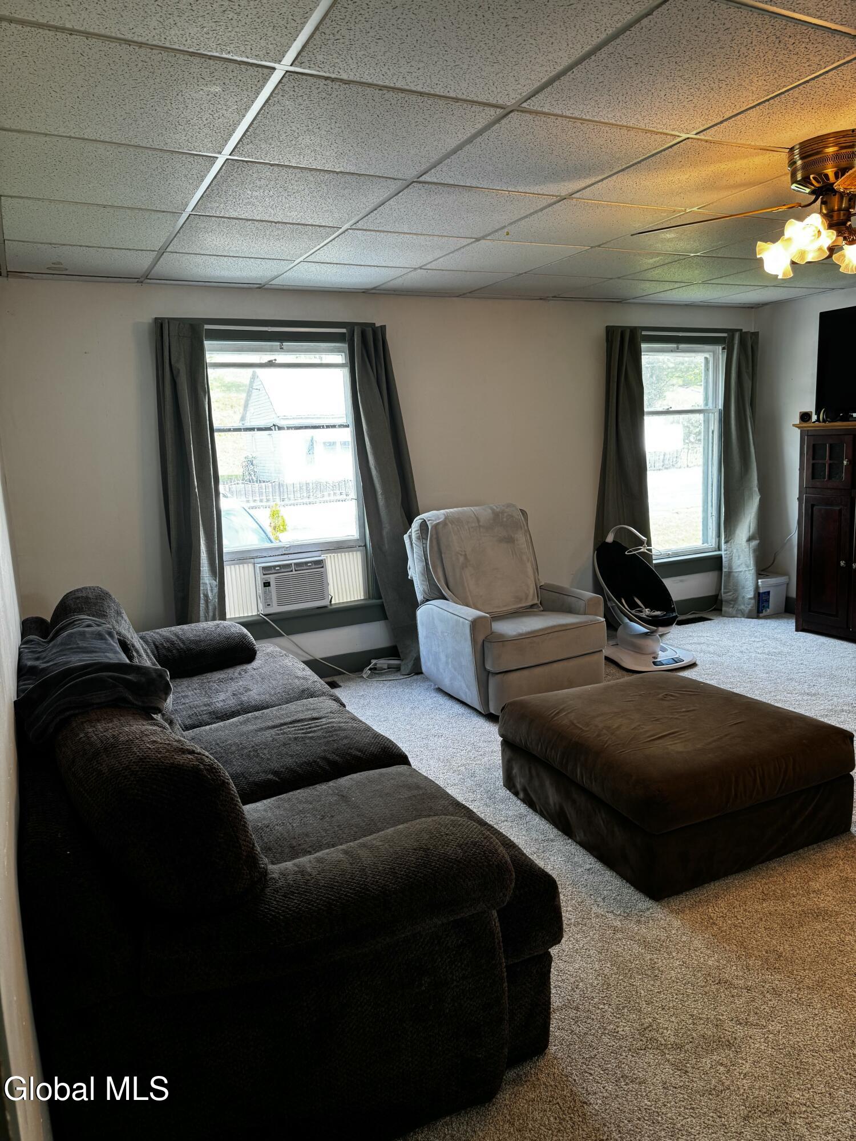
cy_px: 570
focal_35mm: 24
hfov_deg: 56.8
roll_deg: +3.4
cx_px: 428
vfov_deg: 71.6
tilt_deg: -10.3
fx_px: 791
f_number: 1.78
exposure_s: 1/120
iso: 125
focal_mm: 6.76
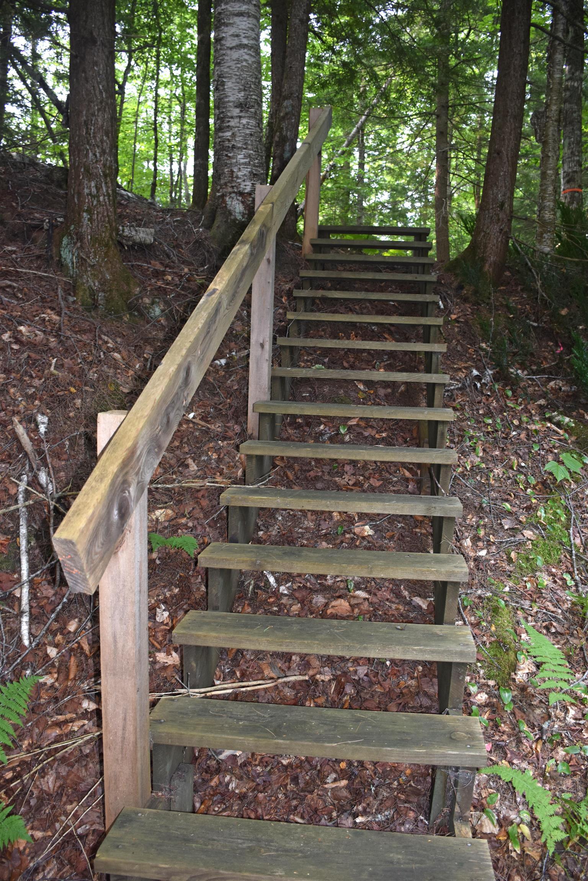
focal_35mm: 27
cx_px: 294
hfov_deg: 47.9
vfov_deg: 67.4
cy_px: 440
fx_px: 661
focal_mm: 18
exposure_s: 1/60
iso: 400
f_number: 3.5
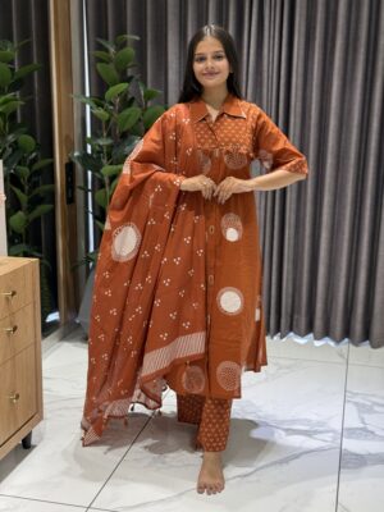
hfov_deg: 30.3
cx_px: 192
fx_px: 710
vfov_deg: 39.7
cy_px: 256
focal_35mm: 48
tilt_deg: -12.2
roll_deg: -1.2
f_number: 1.78
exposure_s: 1/50
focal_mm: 6.76
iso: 100
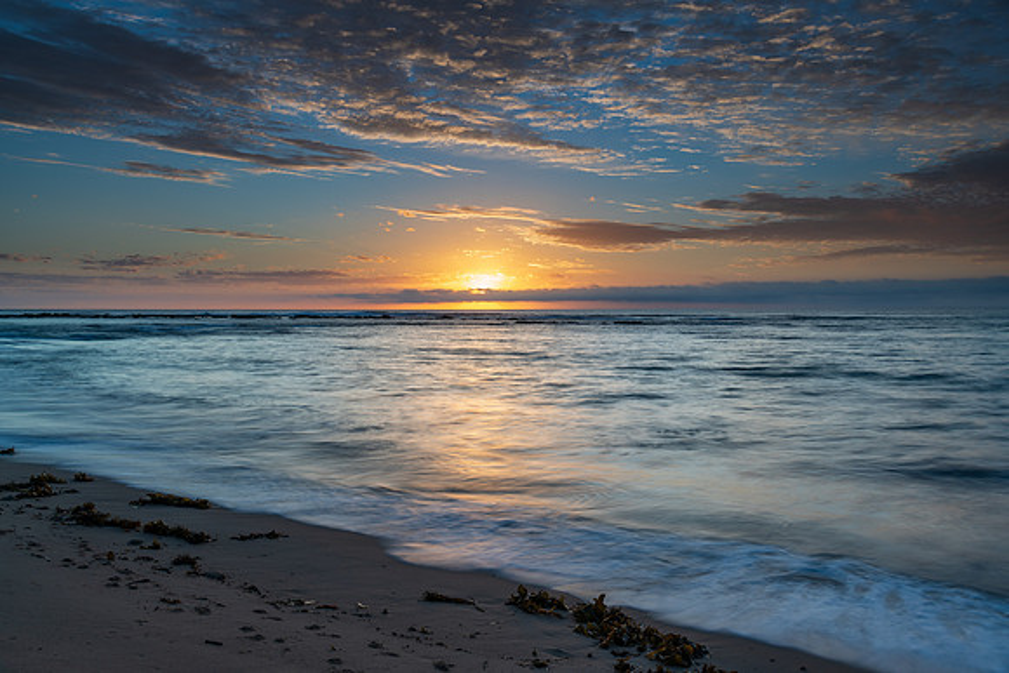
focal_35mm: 32
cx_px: 504
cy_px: 336
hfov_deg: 58.6
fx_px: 898
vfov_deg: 41.1
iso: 31
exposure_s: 1
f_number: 10
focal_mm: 32
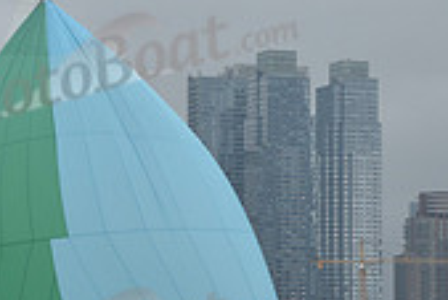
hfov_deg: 7.5
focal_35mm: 274
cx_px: 437
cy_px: 169
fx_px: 3413
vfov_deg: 5.0
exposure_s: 1/800
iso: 400
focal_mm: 80
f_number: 9
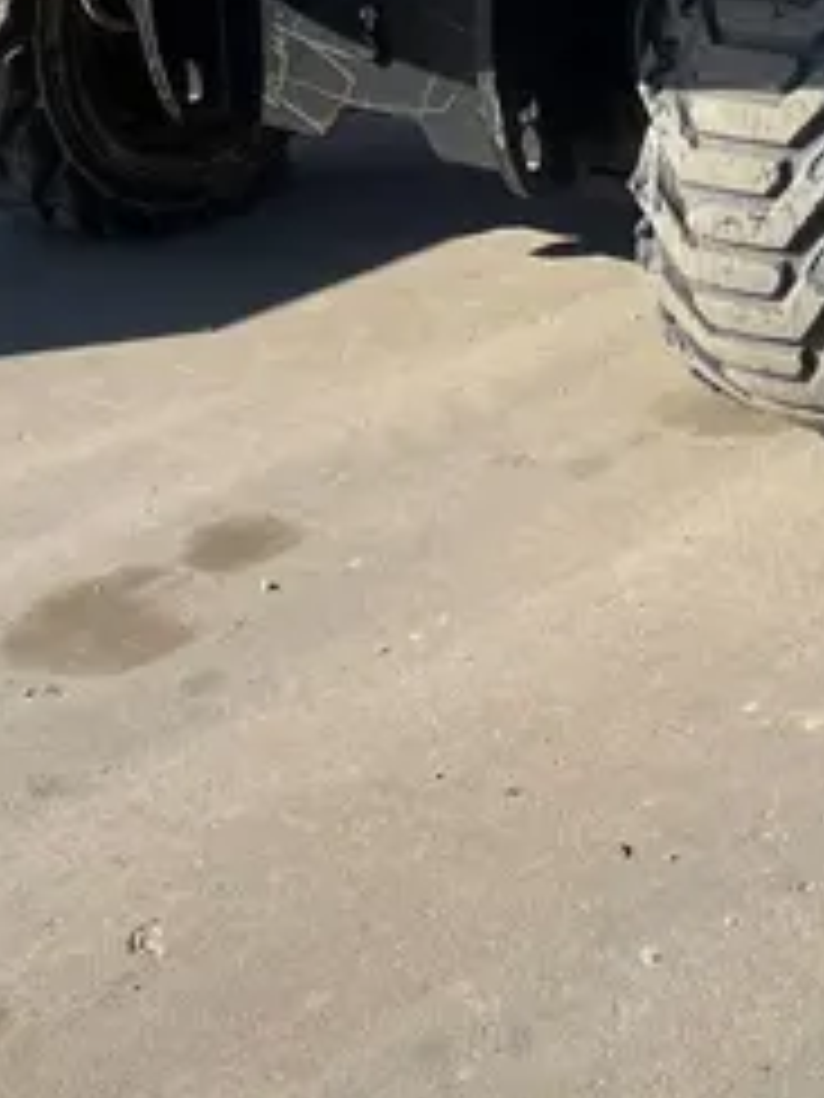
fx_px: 2476
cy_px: -43
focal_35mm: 78
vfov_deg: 23.8
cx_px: 729
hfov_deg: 18.6
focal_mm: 4.2
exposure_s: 1/2506
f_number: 1.6
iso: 32
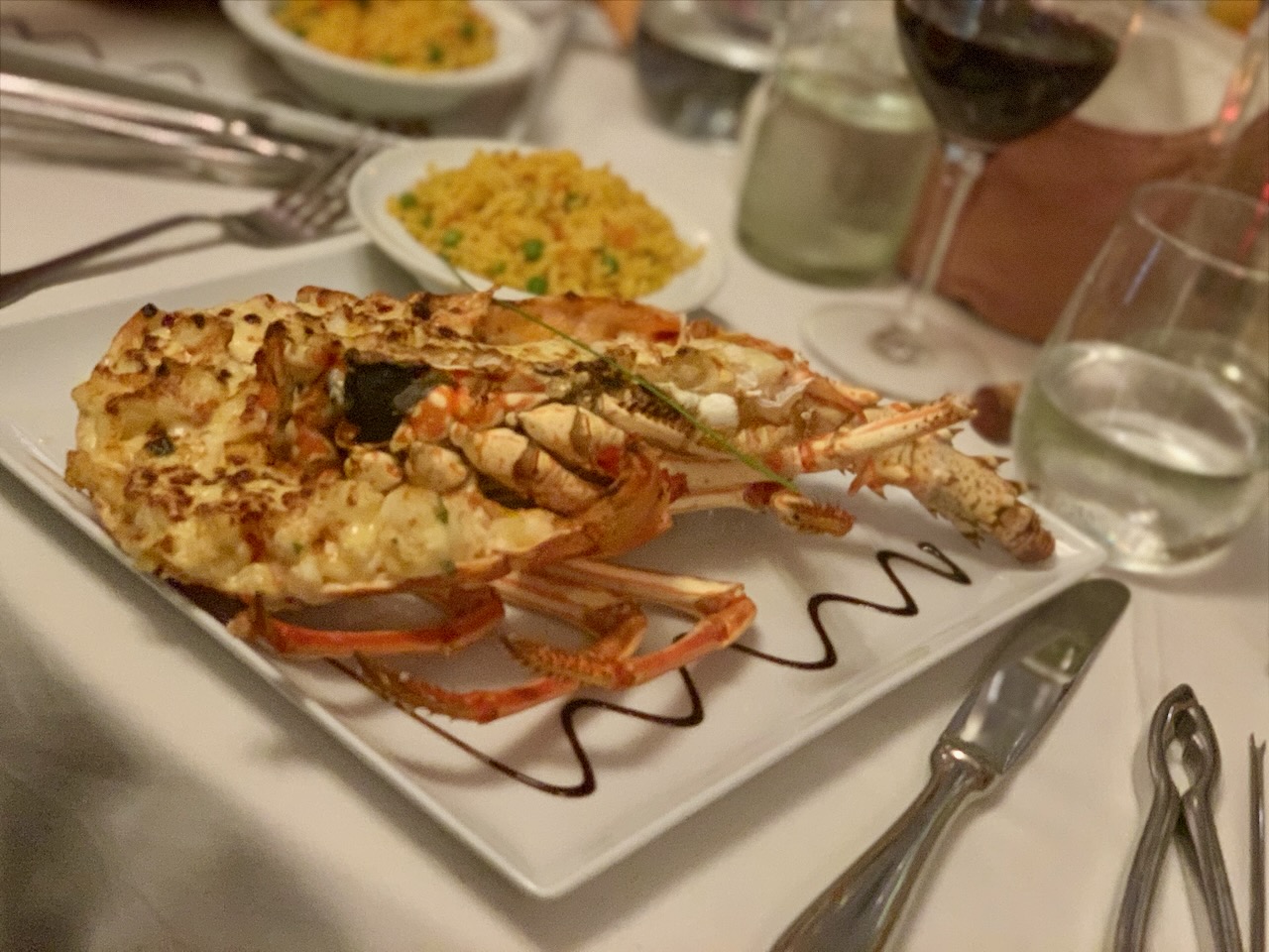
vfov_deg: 28.0
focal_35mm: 52
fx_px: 1906
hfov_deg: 36.8
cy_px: 476
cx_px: 634
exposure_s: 1/30
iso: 640
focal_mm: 6
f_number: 2.4
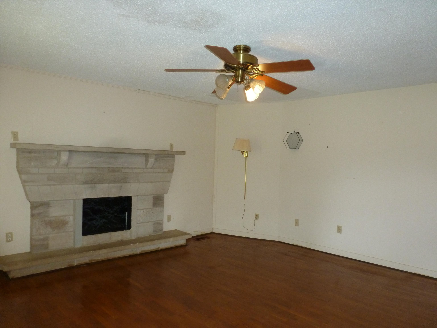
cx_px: 218
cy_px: 164
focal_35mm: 24
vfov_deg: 56.8
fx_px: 303
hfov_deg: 71.6
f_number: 3.3
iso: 250
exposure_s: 1/60
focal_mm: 4.3
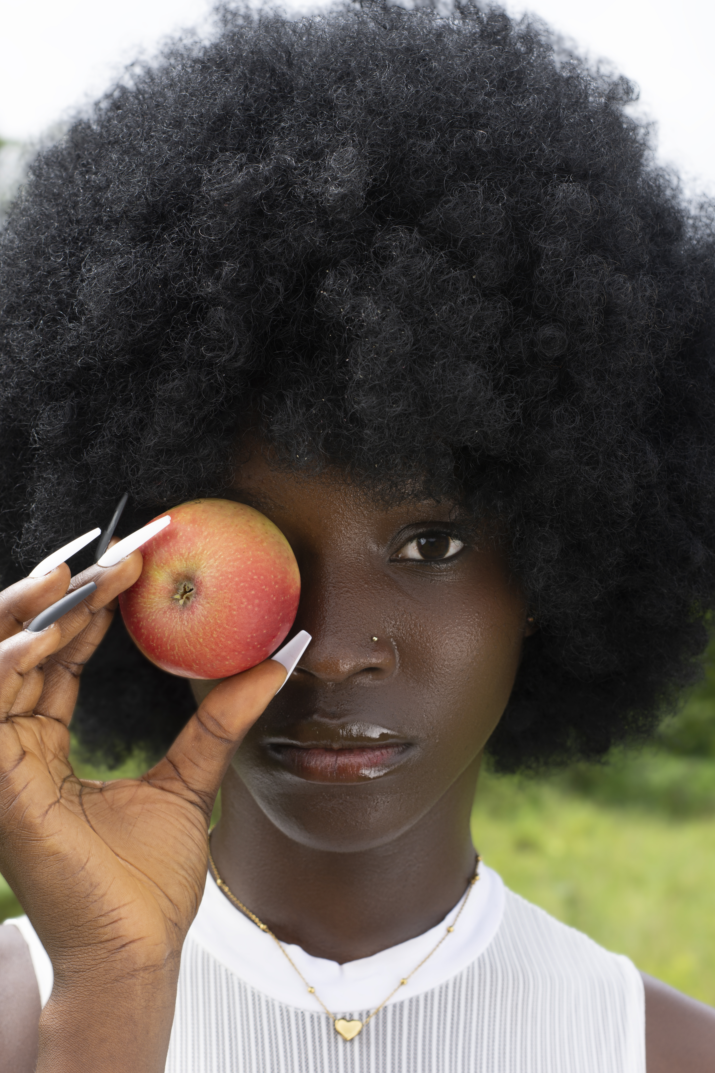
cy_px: 539
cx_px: 360
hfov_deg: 17.9
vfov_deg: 26.7
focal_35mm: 76
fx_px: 2264
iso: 100
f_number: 9
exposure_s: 1/160
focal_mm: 50
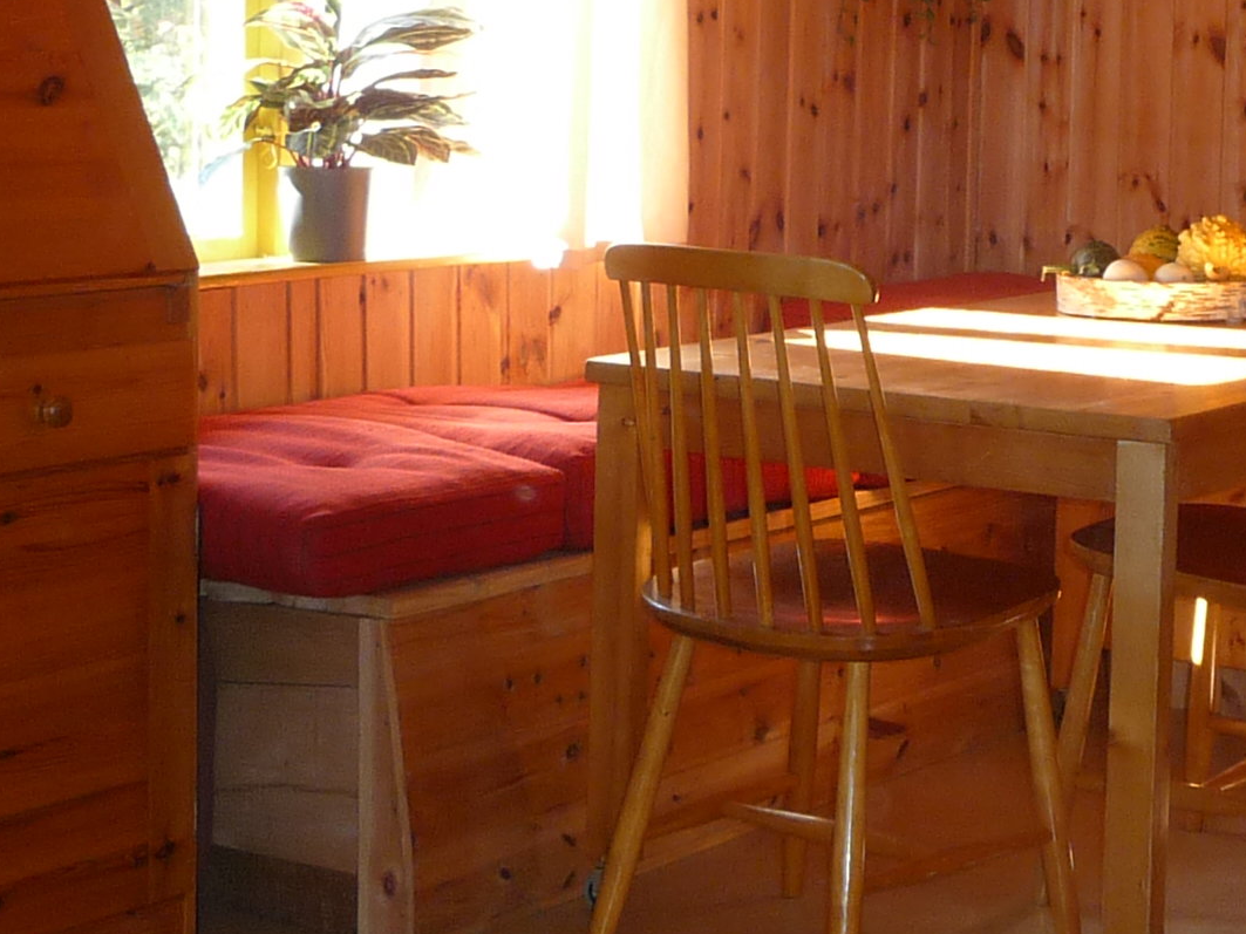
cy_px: 275
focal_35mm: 86
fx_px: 3095
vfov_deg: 17.1
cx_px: 1131
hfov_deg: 22.2
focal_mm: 4.7
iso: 125
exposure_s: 1/30
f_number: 3.3
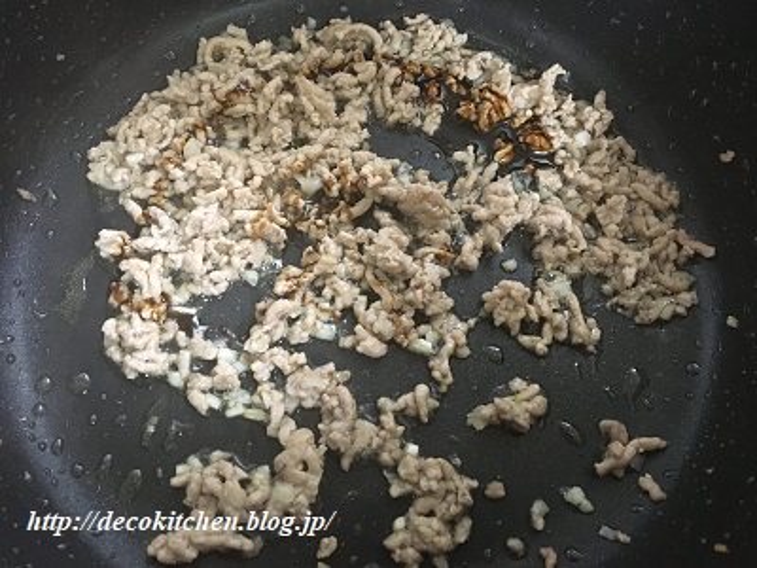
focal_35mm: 29
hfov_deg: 61.7
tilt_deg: -67.7
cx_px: 378
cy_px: 284
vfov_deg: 48.2
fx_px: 634
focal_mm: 4.15
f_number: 2.2
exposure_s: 1/15
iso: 250
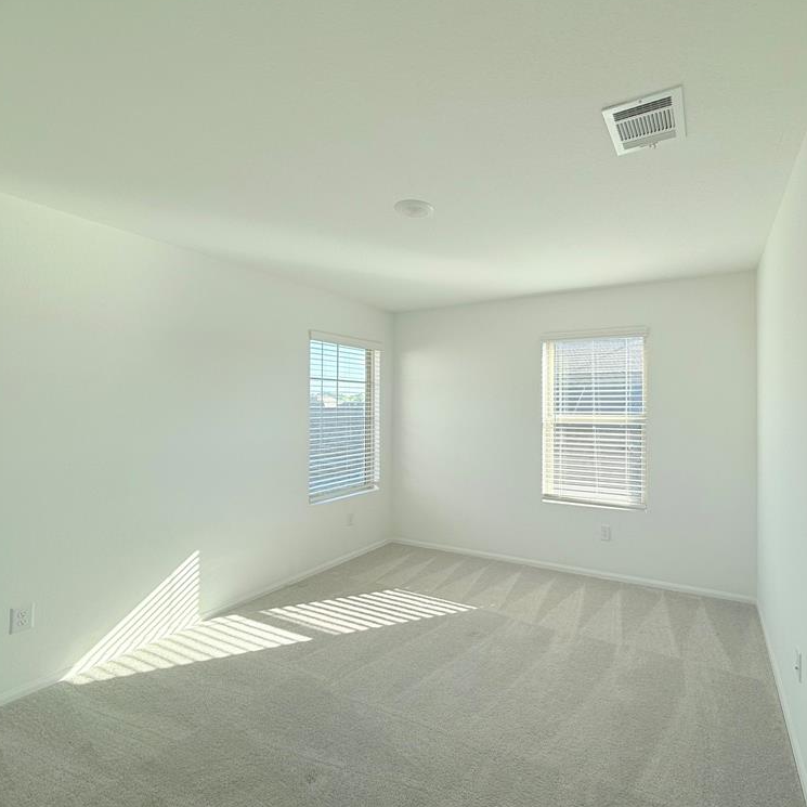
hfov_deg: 82.8
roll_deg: +0.0
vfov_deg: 84.0
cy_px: 401
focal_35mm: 17
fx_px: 448
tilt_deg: +1.7
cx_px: 489
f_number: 2.2
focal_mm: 2.22
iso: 50
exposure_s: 1/296
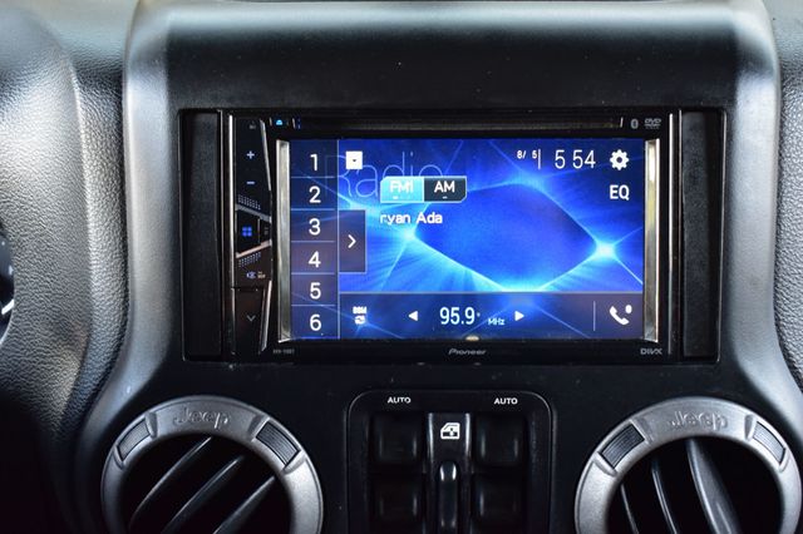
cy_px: 267
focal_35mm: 46
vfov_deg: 28.9
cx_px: 402
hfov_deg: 42.3
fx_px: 1037
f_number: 6.3
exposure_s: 1/15
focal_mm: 31
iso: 800
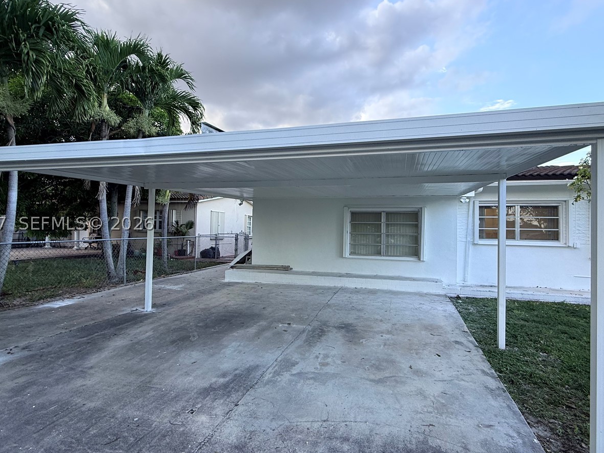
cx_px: 311
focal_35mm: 19
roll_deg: -1.2
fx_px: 331
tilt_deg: +3.0
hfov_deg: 84.6
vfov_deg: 68.7
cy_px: 223
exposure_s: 1/196
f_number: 2.2
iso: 64
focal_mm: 2.22
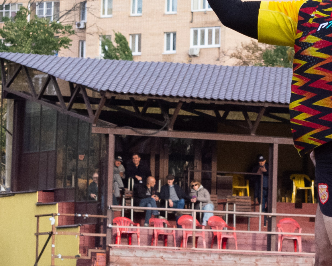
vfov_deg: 4.6
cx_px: 261
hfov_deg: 5.7
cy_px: 68
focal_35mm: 340
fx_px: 3342
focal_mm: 78
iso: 1600
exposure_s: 1/1600
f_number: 7.1
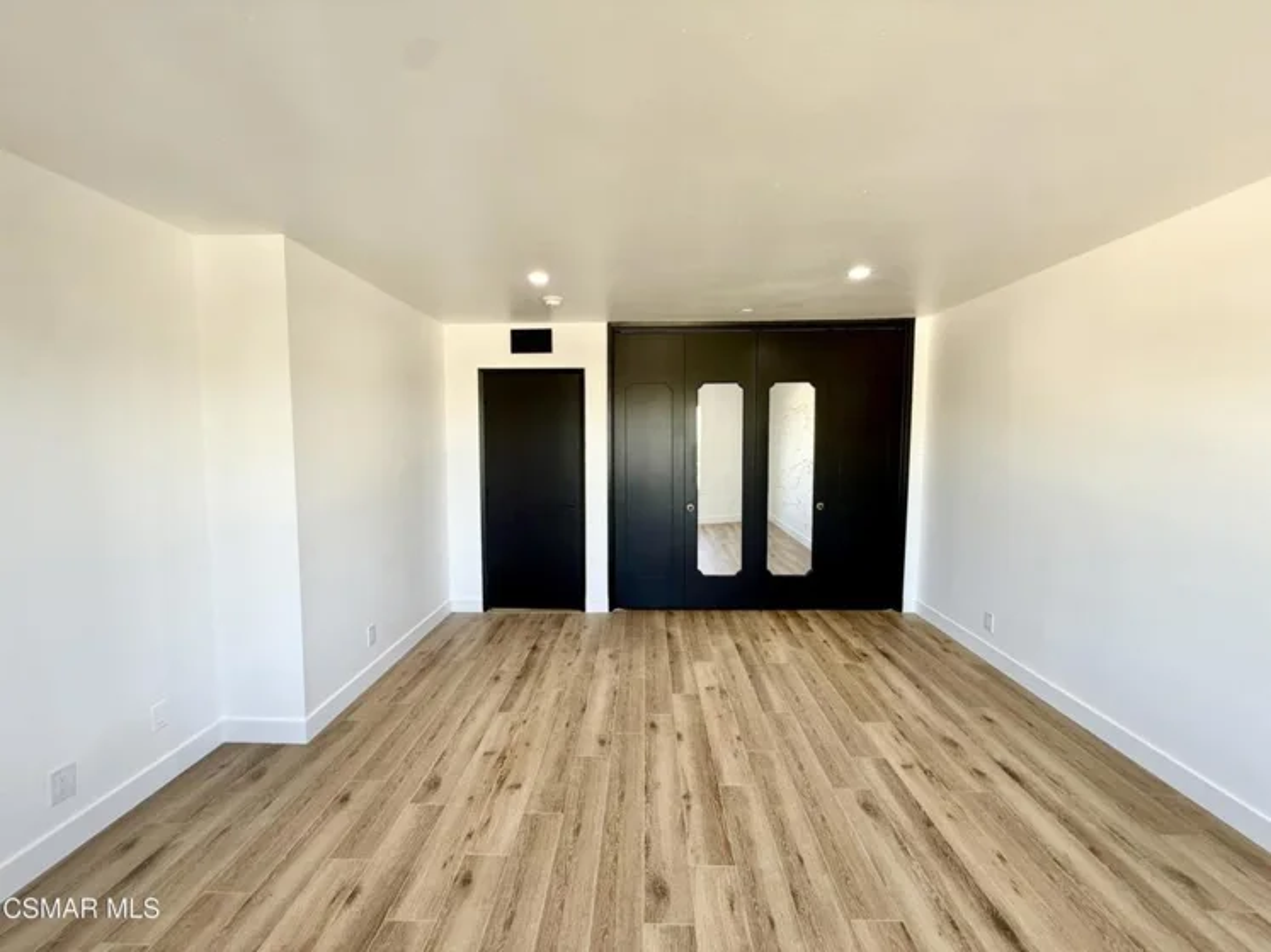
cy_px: 476
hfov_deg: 102.1
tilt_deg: -4.5
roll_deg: -0.5
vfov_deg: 85.7
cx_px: 636
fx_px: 514
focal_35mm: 14
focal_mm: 2.22
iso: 160
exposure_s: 1/120
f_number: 2.2
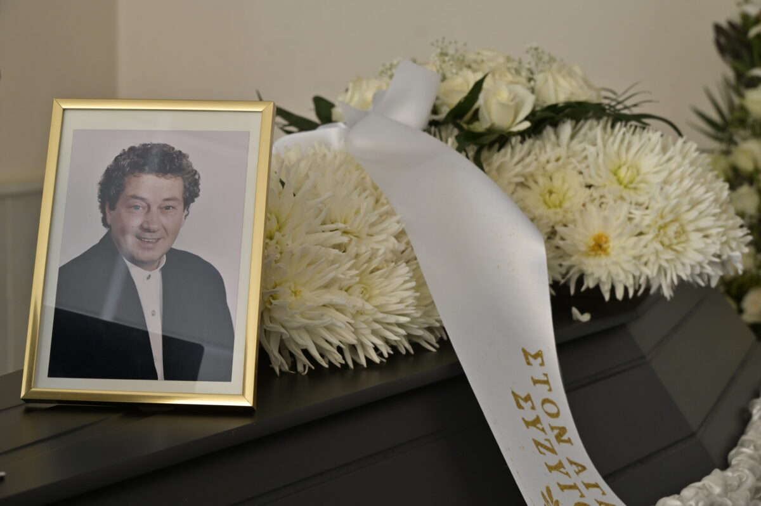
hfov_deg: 25.4
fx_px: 1690
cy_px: 253
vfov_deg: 17.0
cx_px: 380
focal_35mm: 80
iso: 1250
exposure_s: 1/100
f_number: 10
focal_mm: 80
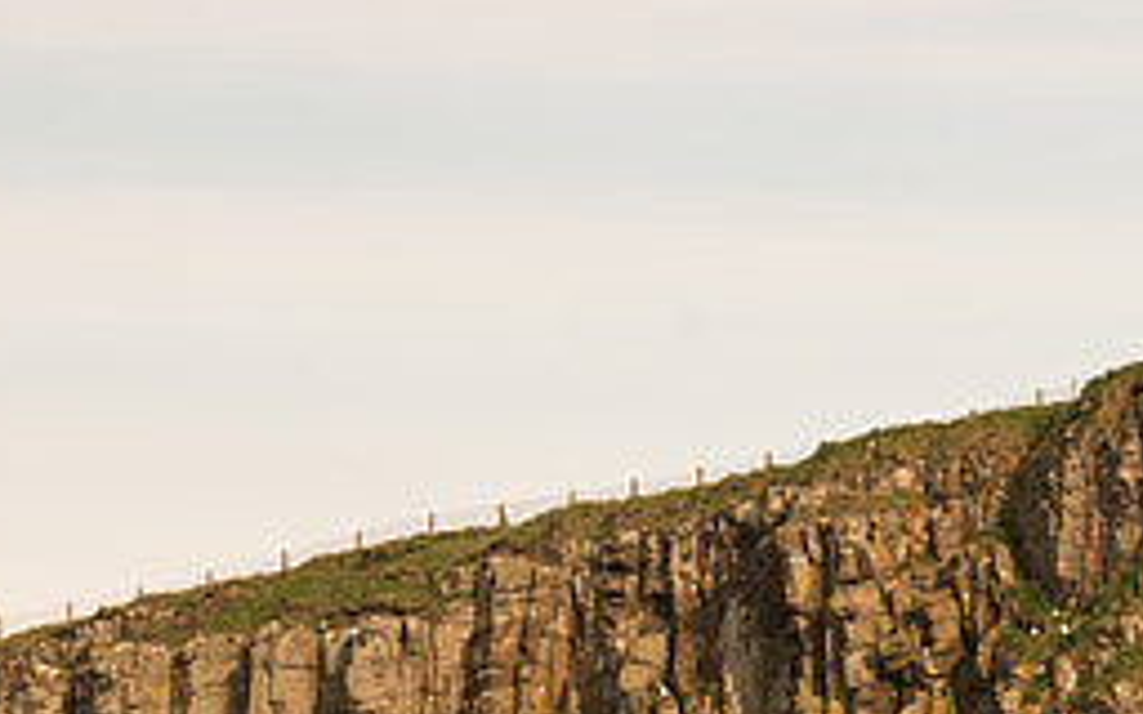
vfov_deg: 3.5
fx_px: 11526
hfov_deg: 5.6
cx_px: 1795
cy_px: 794
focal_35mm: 370
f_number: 16
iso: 100
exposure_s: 20
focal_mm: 58
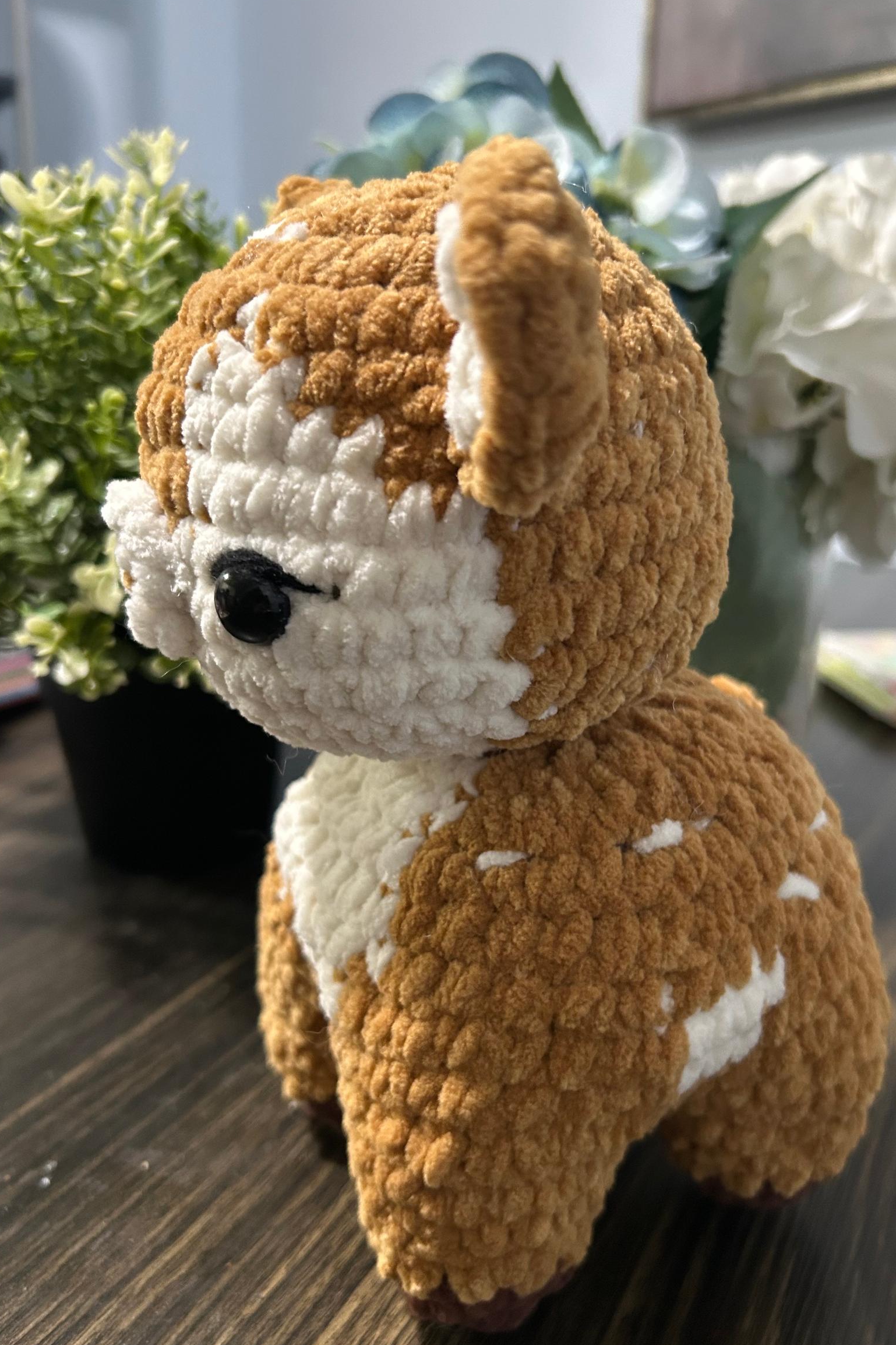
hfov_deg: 43.5
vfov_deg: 61.9
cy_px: 691
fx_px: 1120
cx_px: 496
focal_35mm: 30
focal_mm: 5.7
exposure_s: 1/40
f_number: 1.5
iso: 400
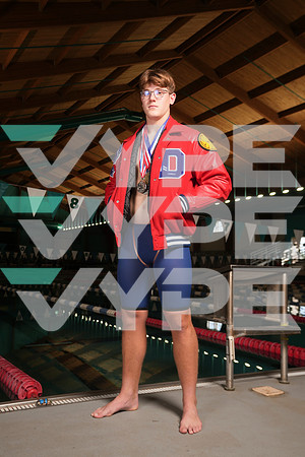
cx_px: 152
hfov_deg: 35.9
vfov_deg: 51.9
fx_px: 470
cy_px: 228
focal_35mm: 37
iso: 250
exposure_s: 1/160
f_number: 5.6
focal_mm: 37
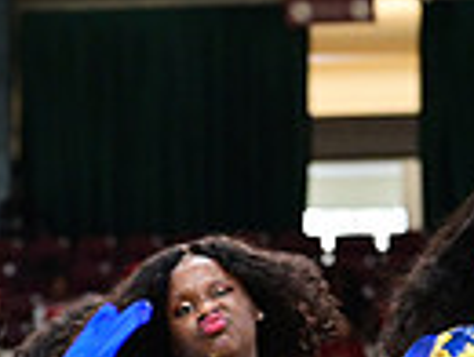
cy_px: 572
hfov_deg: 6.5
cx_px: -139
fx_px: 4116
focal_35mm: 300
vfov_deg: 4.9
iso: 6400
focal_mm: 70
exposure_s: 1/1000
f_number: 3.2
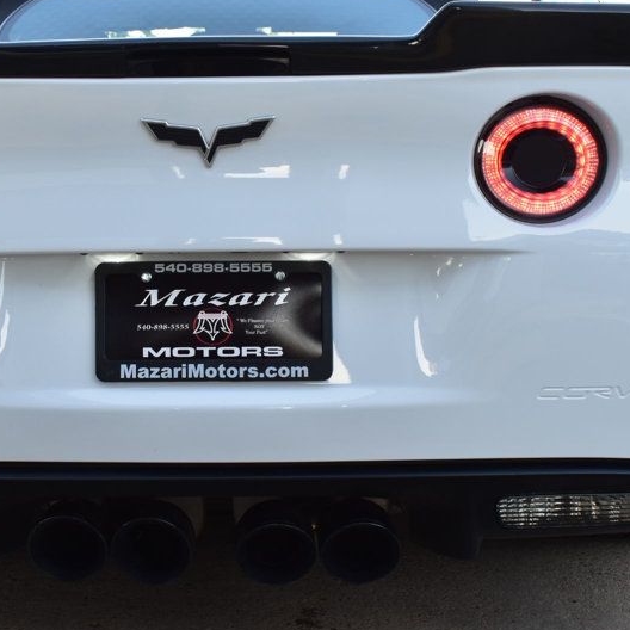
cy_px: 319
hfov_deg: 27.7
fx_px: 1273
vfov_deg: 27.8
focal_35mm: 62
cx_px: 235
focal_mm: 25
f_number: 8
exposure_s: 1/50
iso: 400
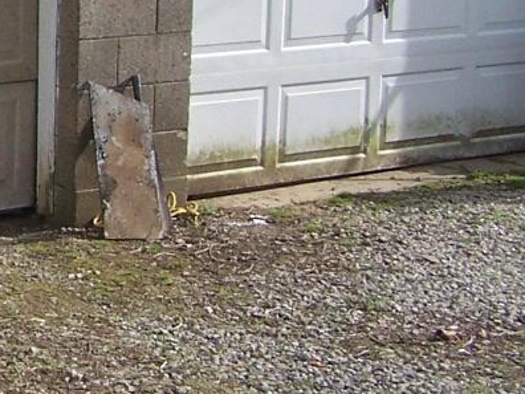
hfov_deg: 12.5
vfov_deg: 9.8
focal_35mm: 149
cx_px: -280
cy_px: -61
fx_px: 2260
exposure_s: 1/1000
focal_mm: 6.3
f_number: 2.8
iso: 80
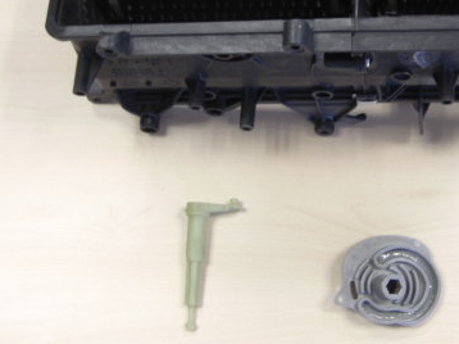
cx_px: 345
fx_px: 901
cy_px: 82
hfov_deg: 28.2
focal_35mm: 68
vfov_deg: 21.4
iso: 200
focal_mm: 7.9
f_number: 2.8
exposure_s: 1/50
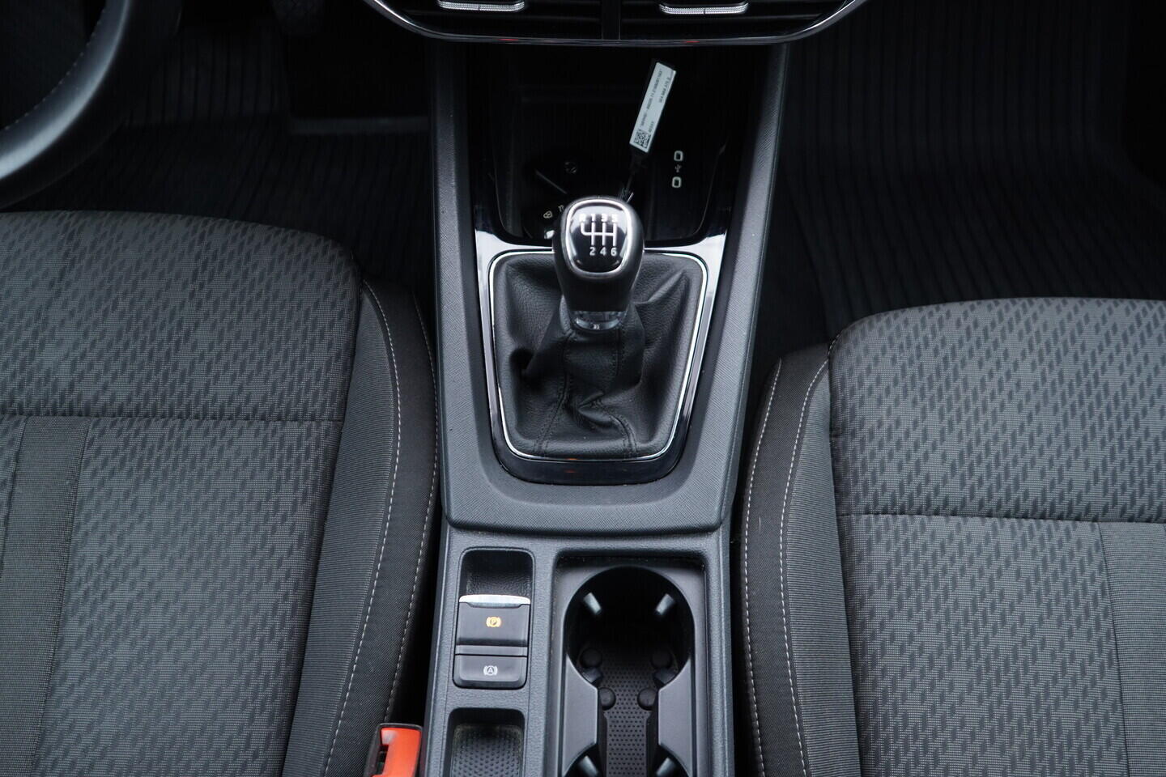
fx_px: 1166
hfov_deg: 53.1
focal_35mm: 36
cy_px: 388
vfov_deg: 36.9
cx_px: 583
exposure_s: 1/40
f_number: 2.8
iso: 400
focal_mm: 24
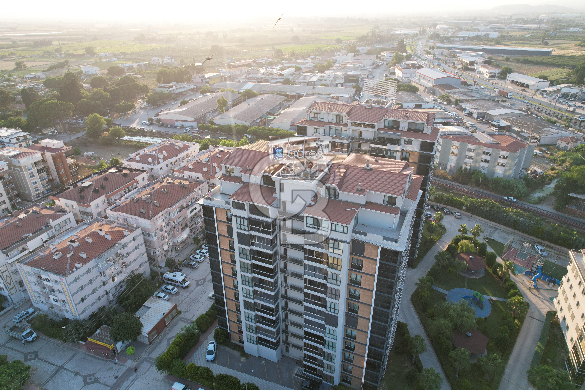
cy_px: 195
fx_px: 357
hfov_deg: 78.6
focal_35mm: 22
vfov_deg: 57.2
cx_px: 292
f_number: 2.8
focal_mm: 8.38
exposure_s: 1/500
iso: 200
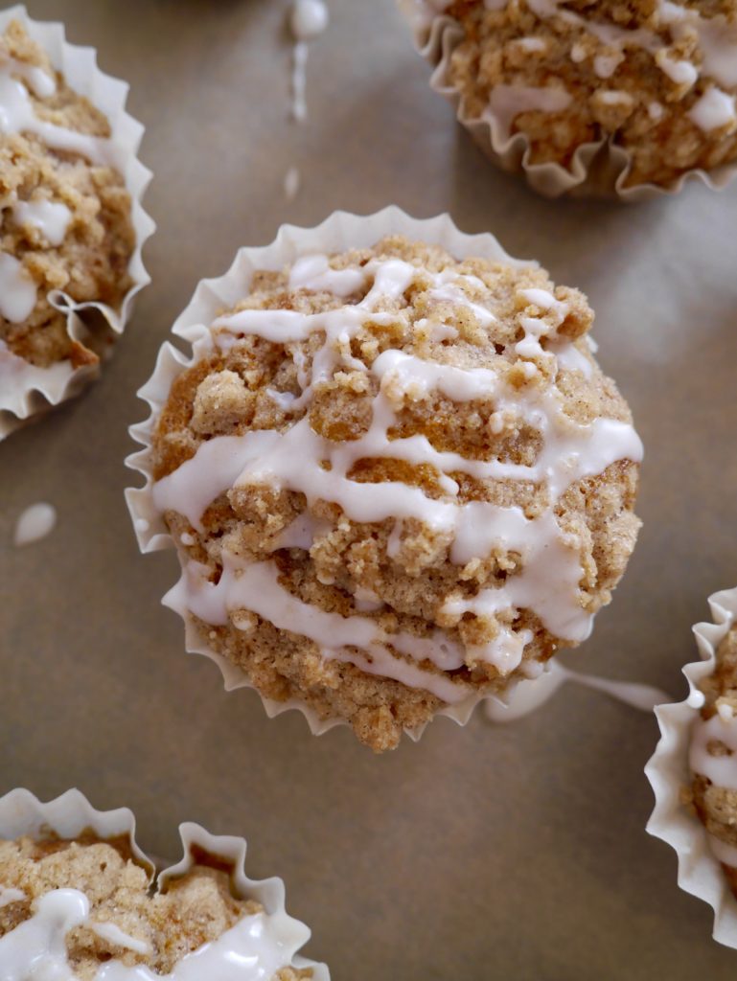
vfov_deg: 46.8
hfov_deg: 36.0
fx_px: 1135
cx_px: 368
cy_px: 490
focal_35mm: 40
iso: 320
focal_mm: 20
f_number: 4.4
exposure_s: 1/60
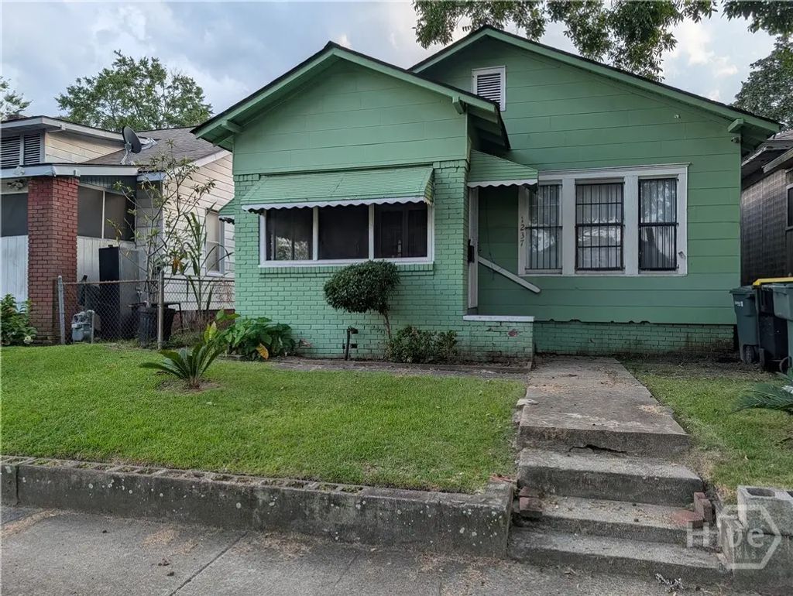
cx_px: 396
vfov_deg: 56.9
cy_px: 298
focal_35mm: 24
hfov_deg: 71.5
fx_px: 550
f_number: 1.68
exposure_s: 1/641
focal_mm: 6.9
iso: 18
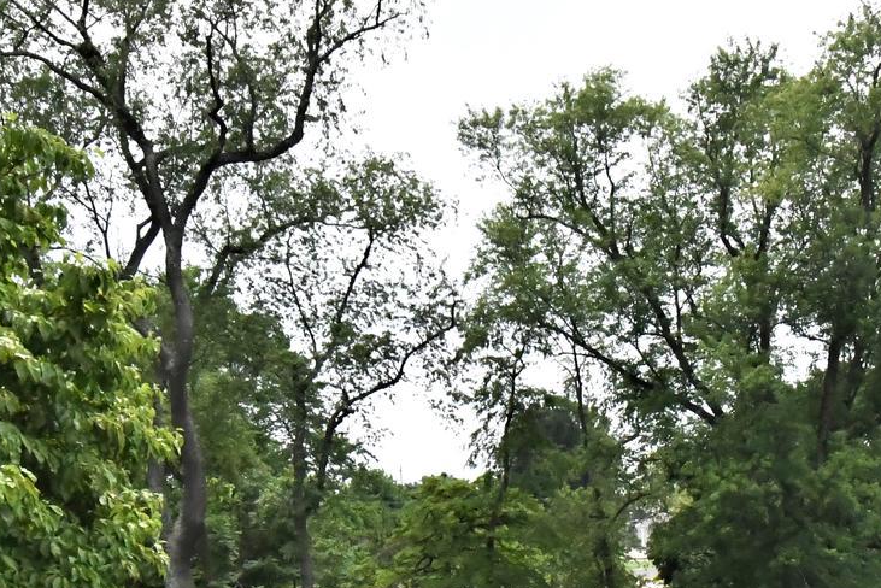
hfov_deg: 46.0
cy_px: 568
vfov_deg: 30.0
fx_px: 1028
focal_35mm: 42
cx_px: 547
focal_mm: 10
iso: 6400
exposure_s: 1/4000
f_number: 13
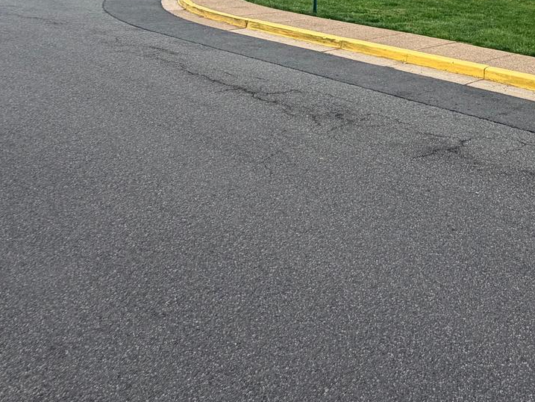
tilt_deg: +5.8
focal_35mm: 40
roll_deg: -2.9
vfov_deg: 29.6
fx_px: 618
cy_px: -106
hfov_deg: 42.8
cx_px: 484
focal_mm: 2.22
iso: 64
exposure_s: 1/479
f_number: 2.2
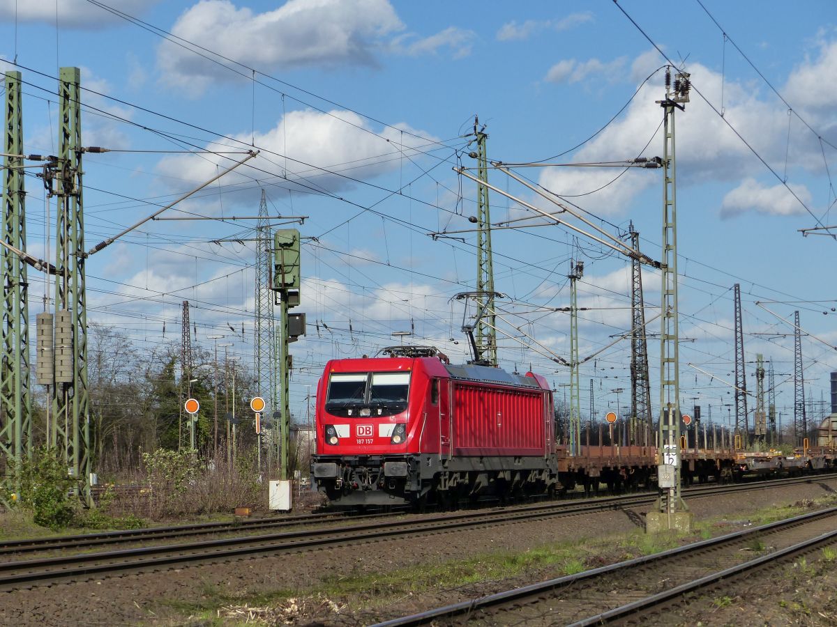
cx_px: 418
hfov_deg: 18.0
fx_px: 2636
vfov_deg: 13.6
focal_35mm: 109
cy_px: 314
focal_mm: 19.6
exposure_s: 1/1600
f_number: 4
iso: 160
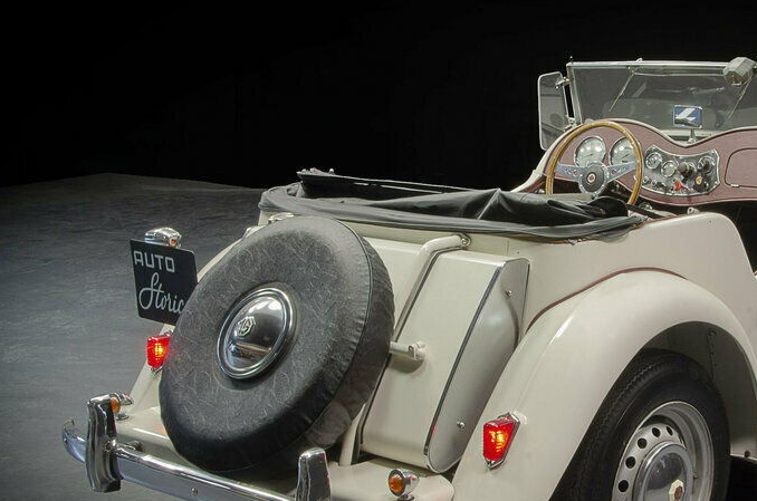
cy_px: 280
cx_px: 564
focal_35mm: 69
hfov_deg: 28.9
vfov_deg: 19.6
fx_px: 1448
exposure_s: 25
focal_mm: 26
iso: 250
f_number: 25
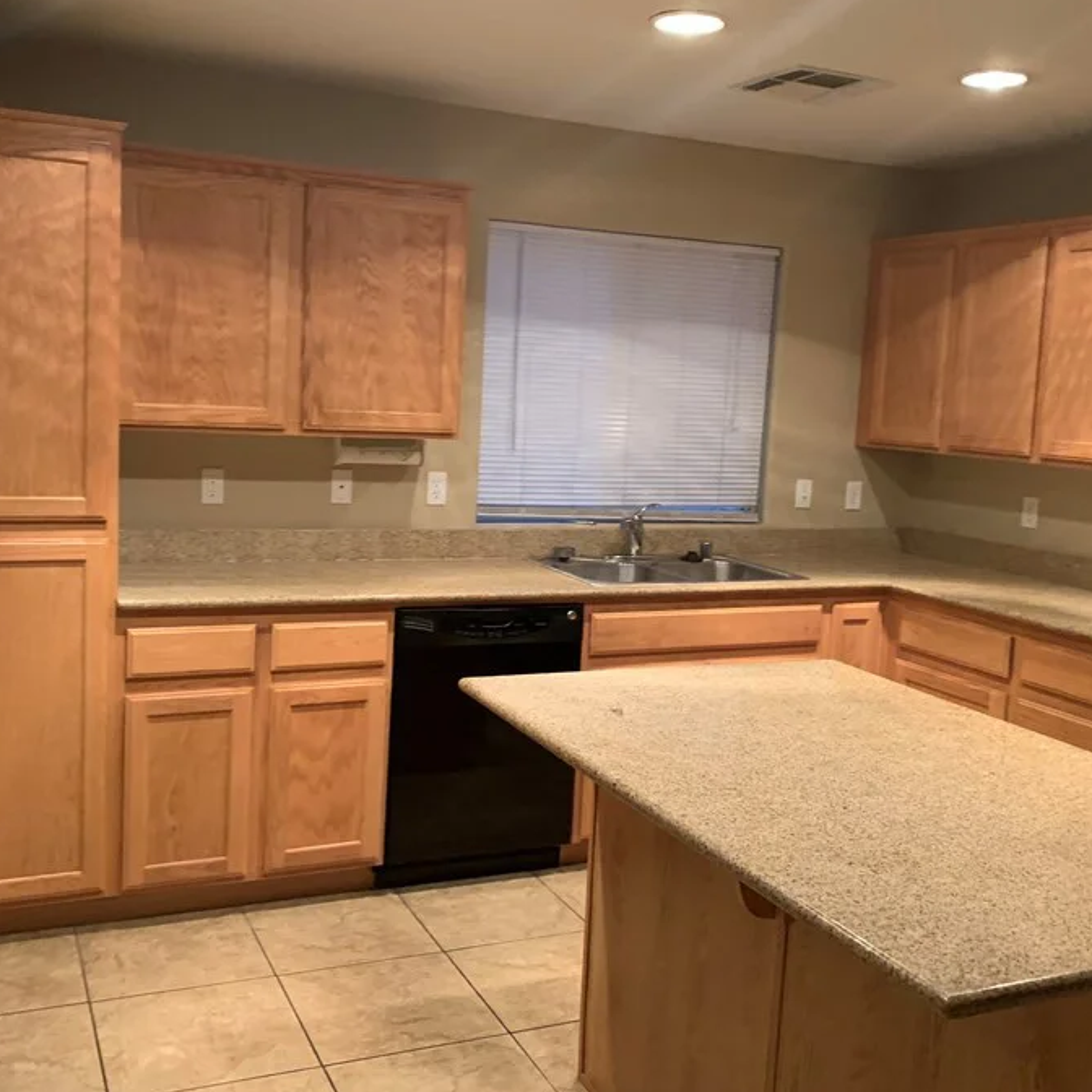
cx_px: 541
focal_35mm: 35
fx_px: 1249
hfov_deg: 47.2
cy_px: 536
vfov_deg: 47.2
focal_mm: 4.25
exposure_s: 1/40
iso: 320
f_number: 1.8
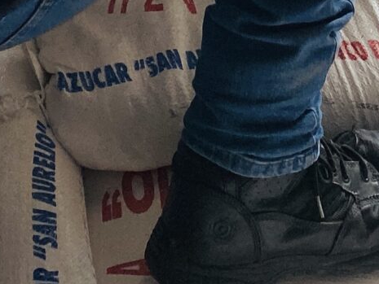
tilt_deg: -23.4
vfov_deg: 9.0
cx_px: 293
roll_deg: +0.4
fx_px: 1566
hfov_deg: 13.7
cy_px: -470
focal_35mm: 143
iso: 50
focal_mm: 4.25
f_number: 1.8
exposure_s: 1/122
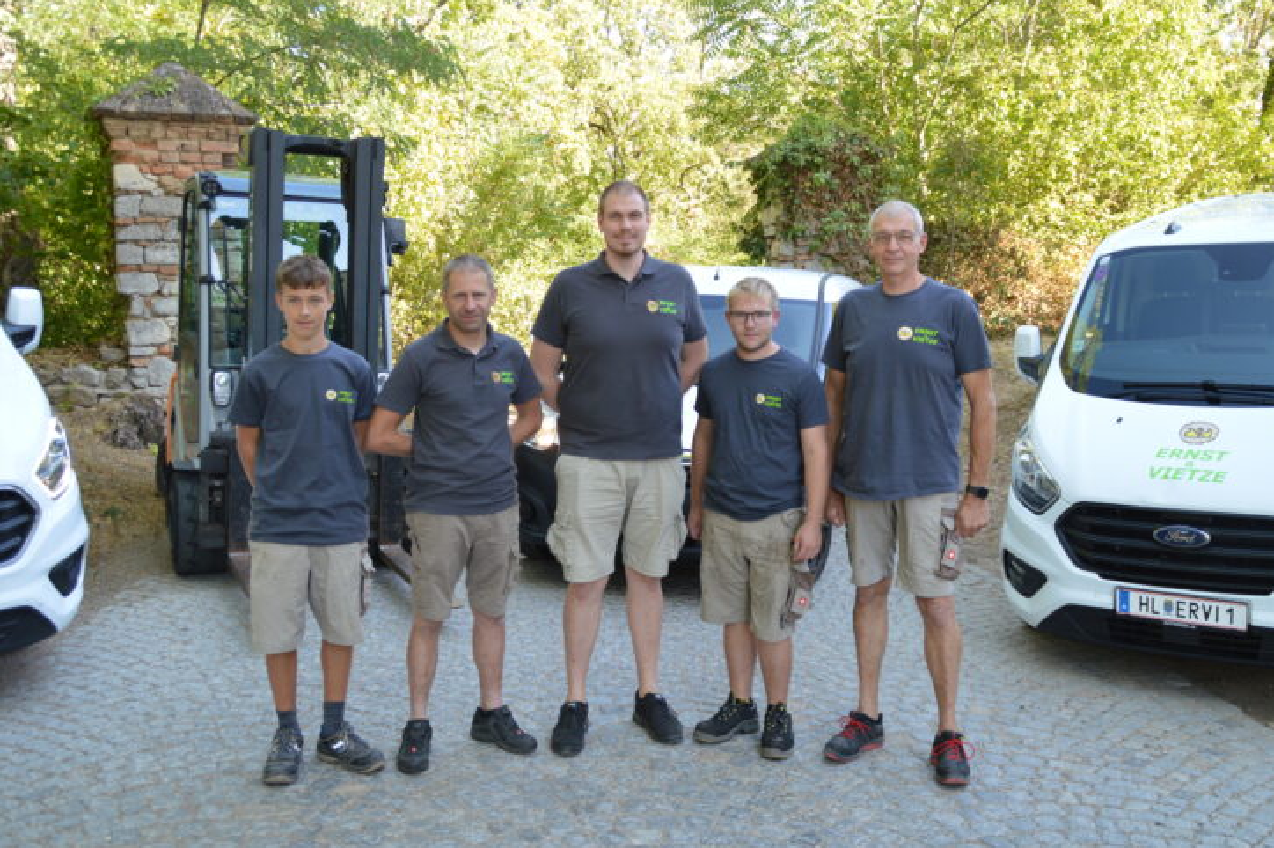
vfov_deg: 37.8
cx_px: 674
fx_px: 1238
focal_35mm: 35
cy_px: 428
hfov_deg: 54.4
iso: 250
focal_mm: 22
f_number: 5.6
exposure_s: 1/125
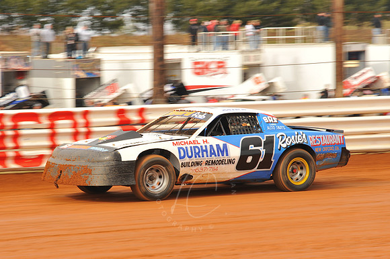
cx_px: 195
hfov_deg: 14.2
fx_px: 1570
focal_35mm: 145
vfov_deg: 9.5
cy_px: 130
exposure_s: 1/320
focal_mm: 145
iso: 400
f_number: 10
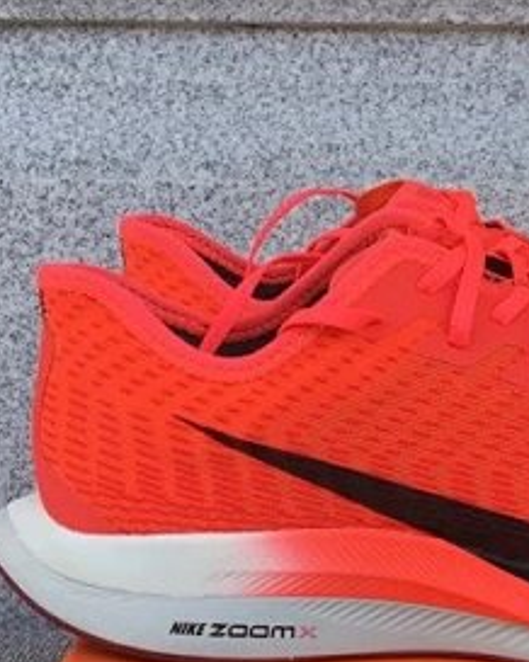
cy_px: 500
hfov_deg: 21.1
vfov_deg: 26.4
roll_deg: +0.0
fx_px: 1391
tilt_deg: -16.2
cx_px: 476
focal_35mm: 71
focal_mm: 3.3
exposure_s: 1/319
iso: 25
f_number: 2.4
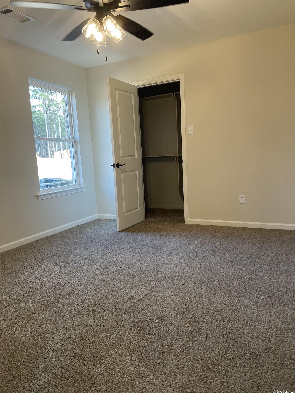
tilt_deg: -8.1
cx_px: 148
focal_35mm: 26
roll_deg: +3.7
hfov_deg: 53.1
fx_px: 295
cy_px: 196
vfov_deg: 67.3
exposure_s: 1/120
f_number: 1.6
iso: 100
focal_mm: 4.2
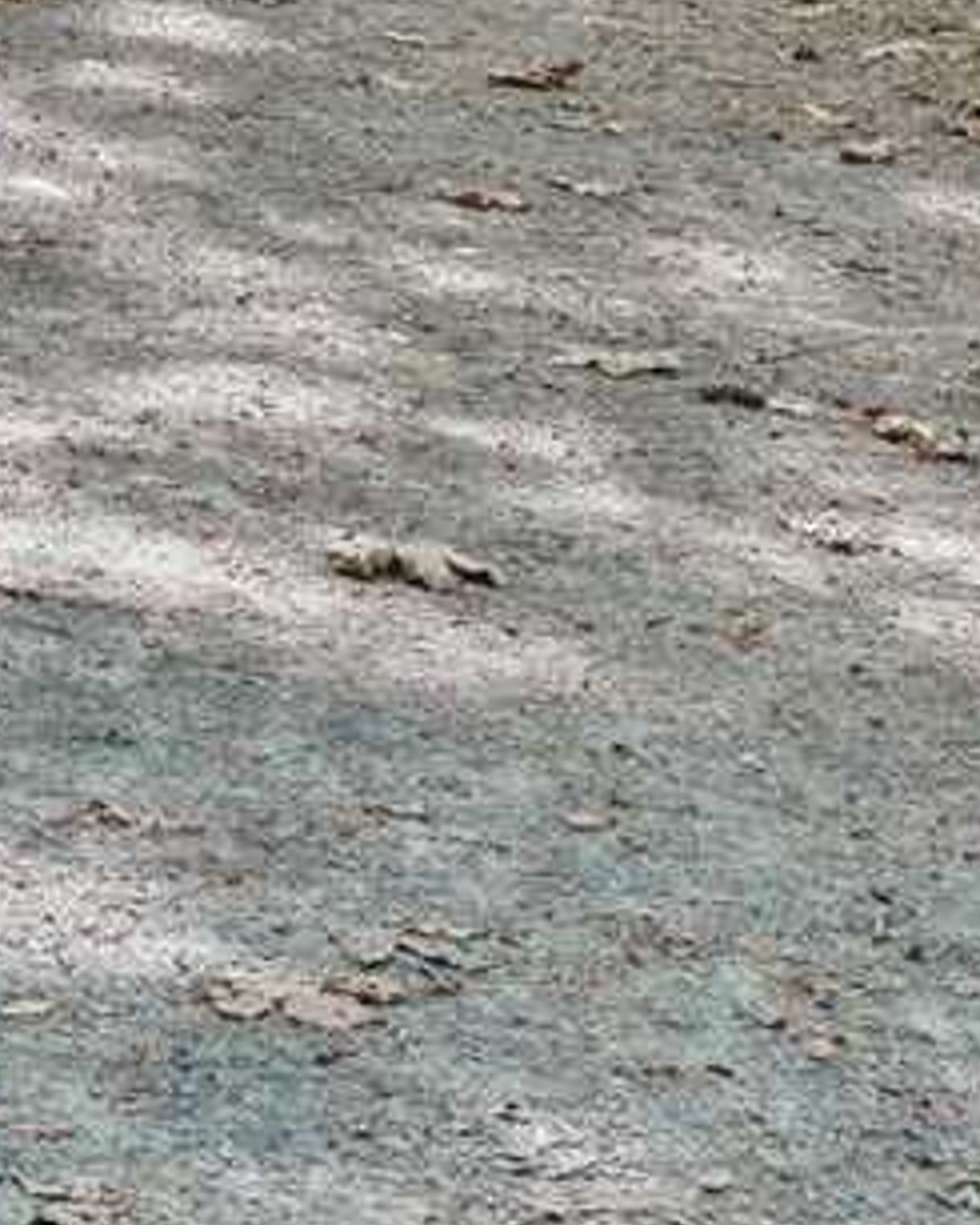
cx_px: -1142
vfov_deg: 10.2
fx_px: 6595
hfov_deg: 8.0
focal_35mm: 182
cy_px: -647
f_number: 8
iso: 400
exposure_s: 1/25
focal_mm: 35
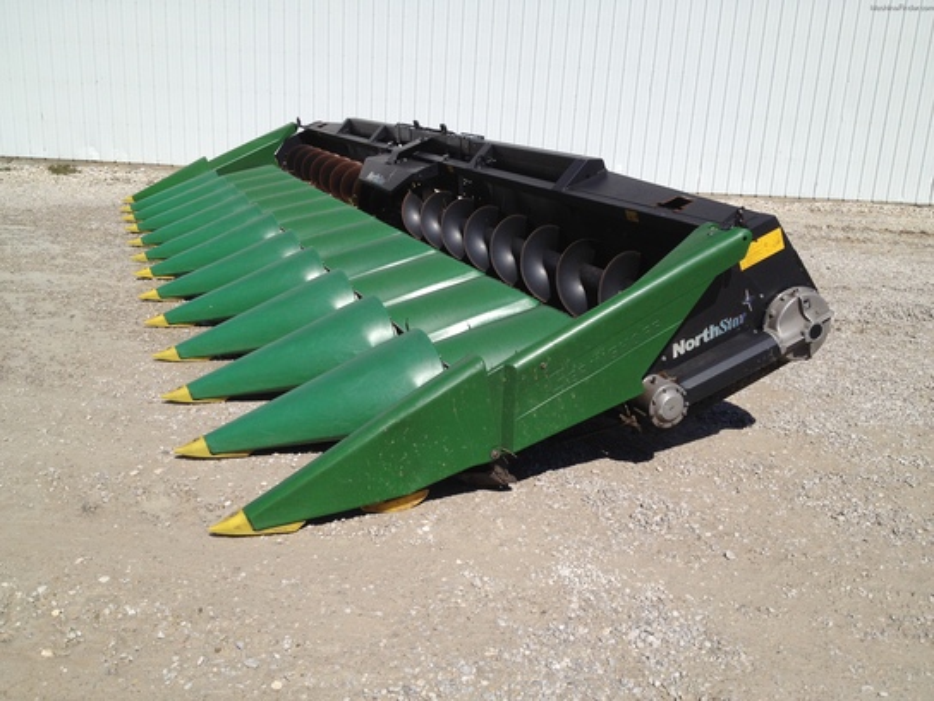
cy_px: 350
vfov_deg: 40.7
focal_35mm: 35
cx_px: 467
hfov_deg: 52.6
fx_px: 944
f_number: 2.4
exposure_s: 1/3690
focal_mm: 4.28
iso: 64
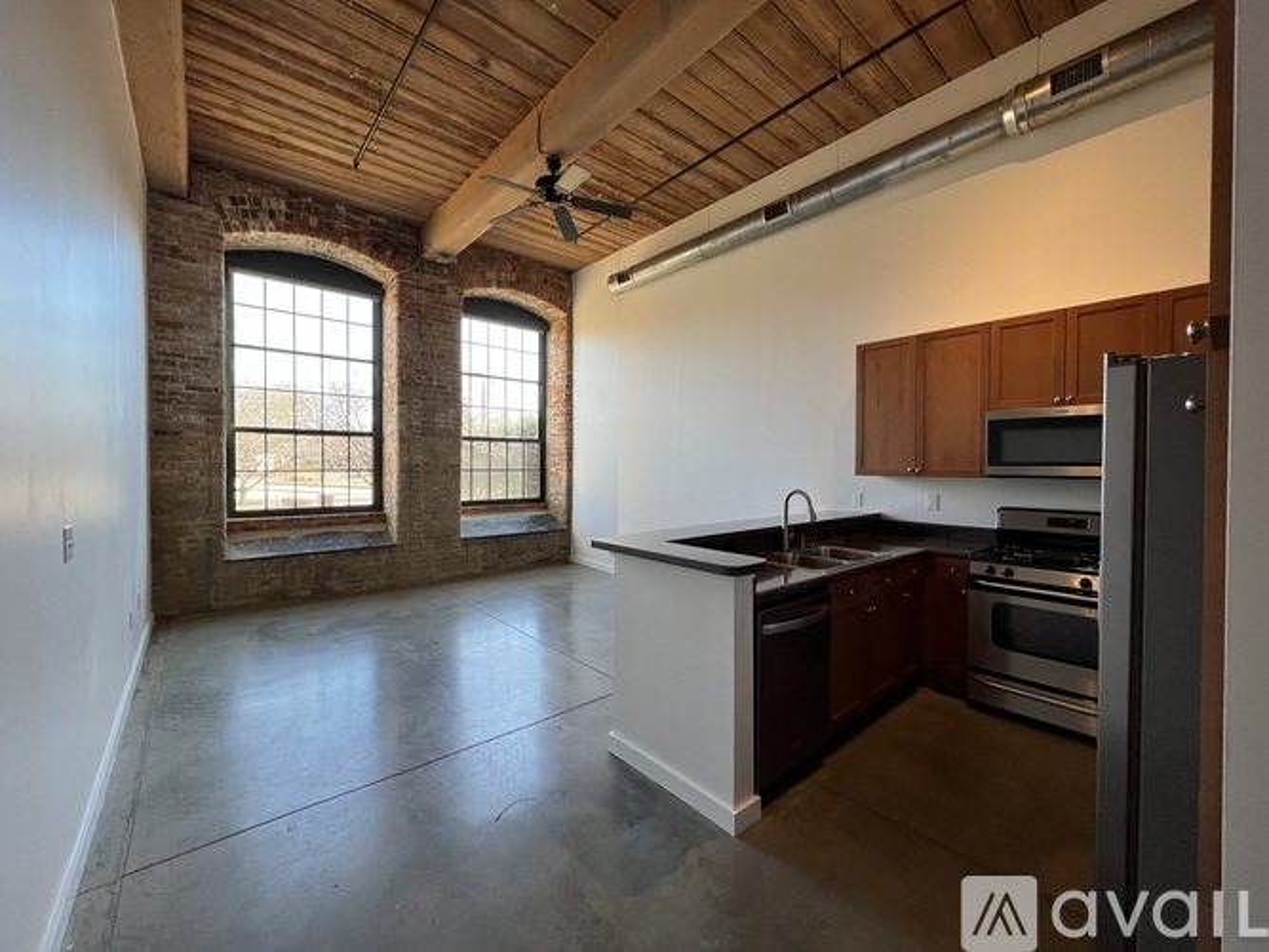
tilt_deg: -1.2
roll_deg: -0.2
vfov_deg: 89.9
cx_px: 634
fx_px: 476
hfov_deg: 106.2
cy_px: 476
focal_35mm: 13
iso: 100
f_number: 1.8
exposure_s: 1/120
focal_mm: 1.57
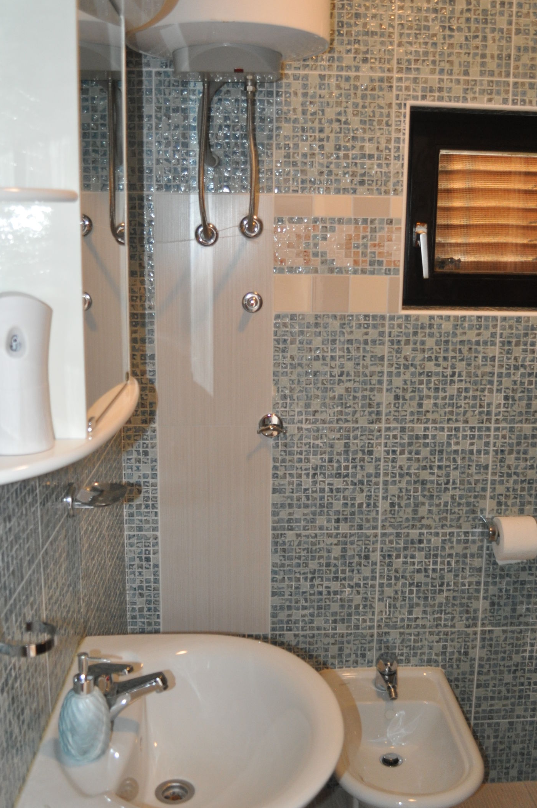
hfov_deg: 36.8
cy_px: 389
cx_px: 289
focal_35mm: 36
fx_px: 807
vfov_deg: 53.2
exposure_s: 1/60
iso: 800
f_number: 3.5
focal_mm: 18
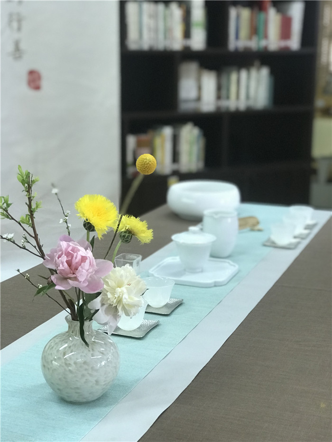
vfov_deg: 33.8
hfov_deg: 25.7
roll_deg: -0.3
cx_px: 166
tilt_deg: -12.7
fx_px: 729
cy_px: 221
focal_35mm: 57
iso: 250
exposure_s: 1/50
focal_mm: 6.6
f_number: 2.8
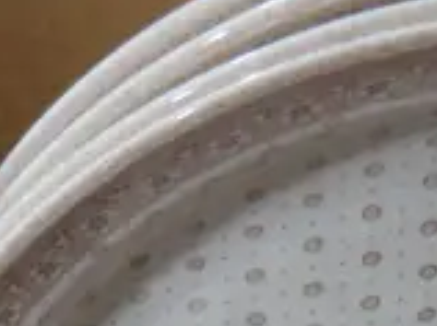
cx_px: 141
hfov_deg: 10.9
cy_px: 1025
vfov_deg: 7.1
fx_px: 2294
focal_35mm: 182
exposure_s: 1/60
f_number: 3.5
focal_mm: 14
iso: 200
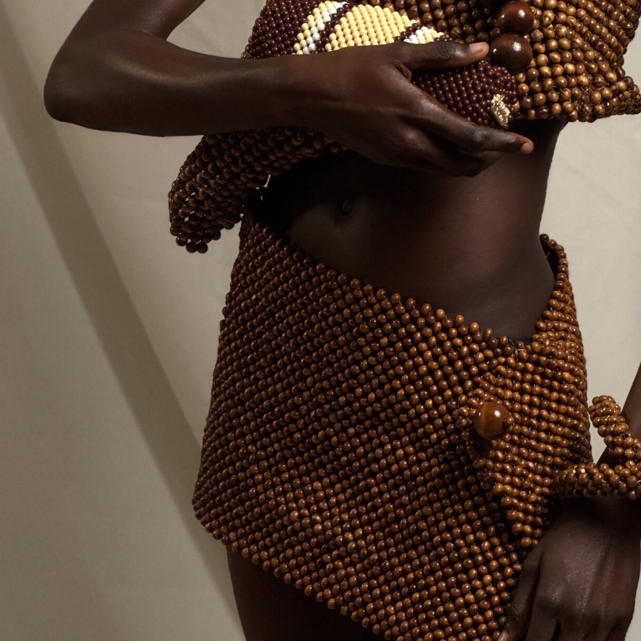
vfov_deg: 9.4
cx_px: 475
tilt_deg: -4.1
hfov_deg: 9.4
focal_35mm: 185
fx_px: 3876
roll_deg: +0.9
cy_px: -2
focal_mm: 16.89
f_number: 2.8
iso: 400
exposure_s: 1/113
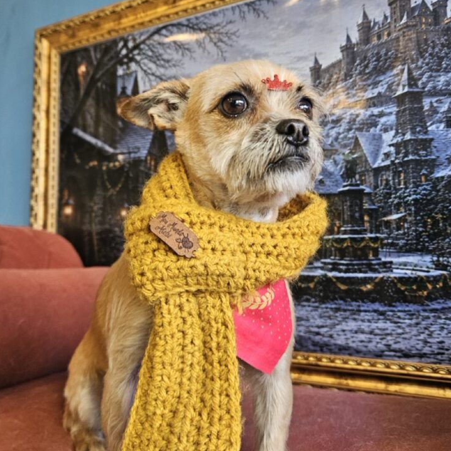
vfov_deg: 55.6
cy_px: 220
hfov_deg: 55.6
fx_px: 427
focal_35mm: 29
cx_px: 219
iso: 250
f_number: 1.8
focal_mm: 5.4
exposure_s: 1/120
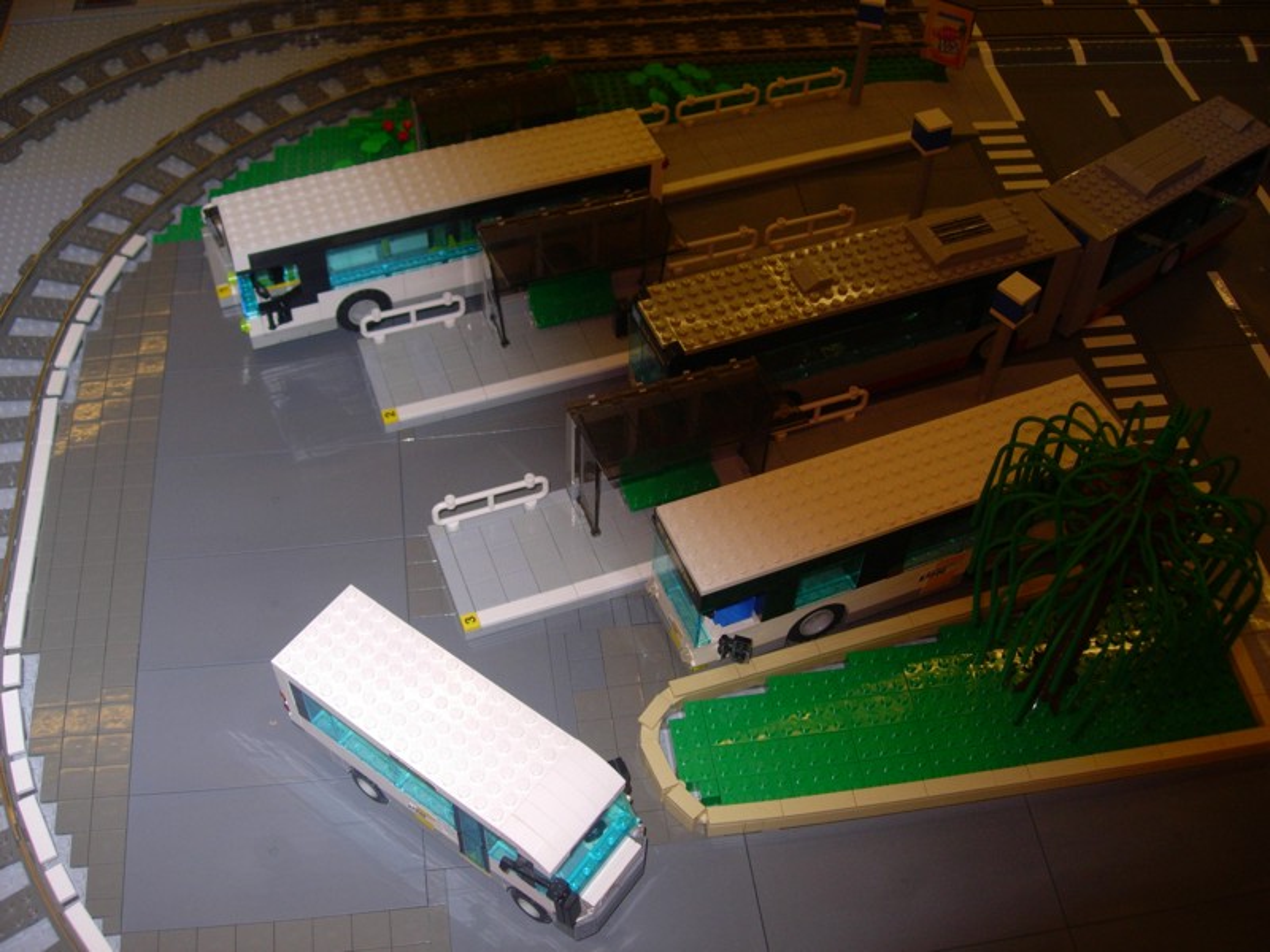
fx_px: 1394
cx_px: 635
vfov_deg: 37.7
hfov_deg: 49.0
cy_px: 476
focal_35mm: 38
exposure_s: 1/64
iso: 79
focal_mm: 7.8
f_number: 2.8
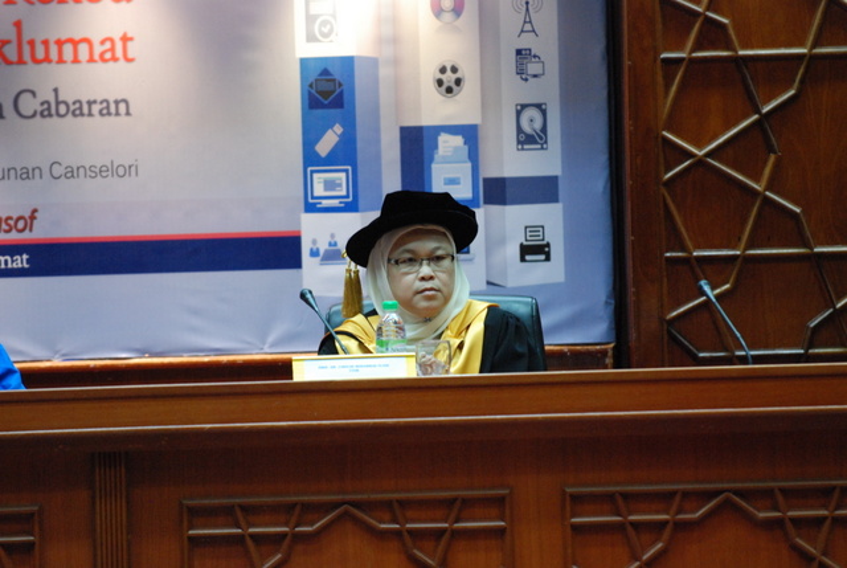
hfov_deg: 6.9
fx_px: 7070
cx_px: 424
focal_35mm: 300
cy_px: 284
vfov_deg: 4.6
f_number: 3.5
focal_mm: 200
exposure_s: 1/60
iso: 1600
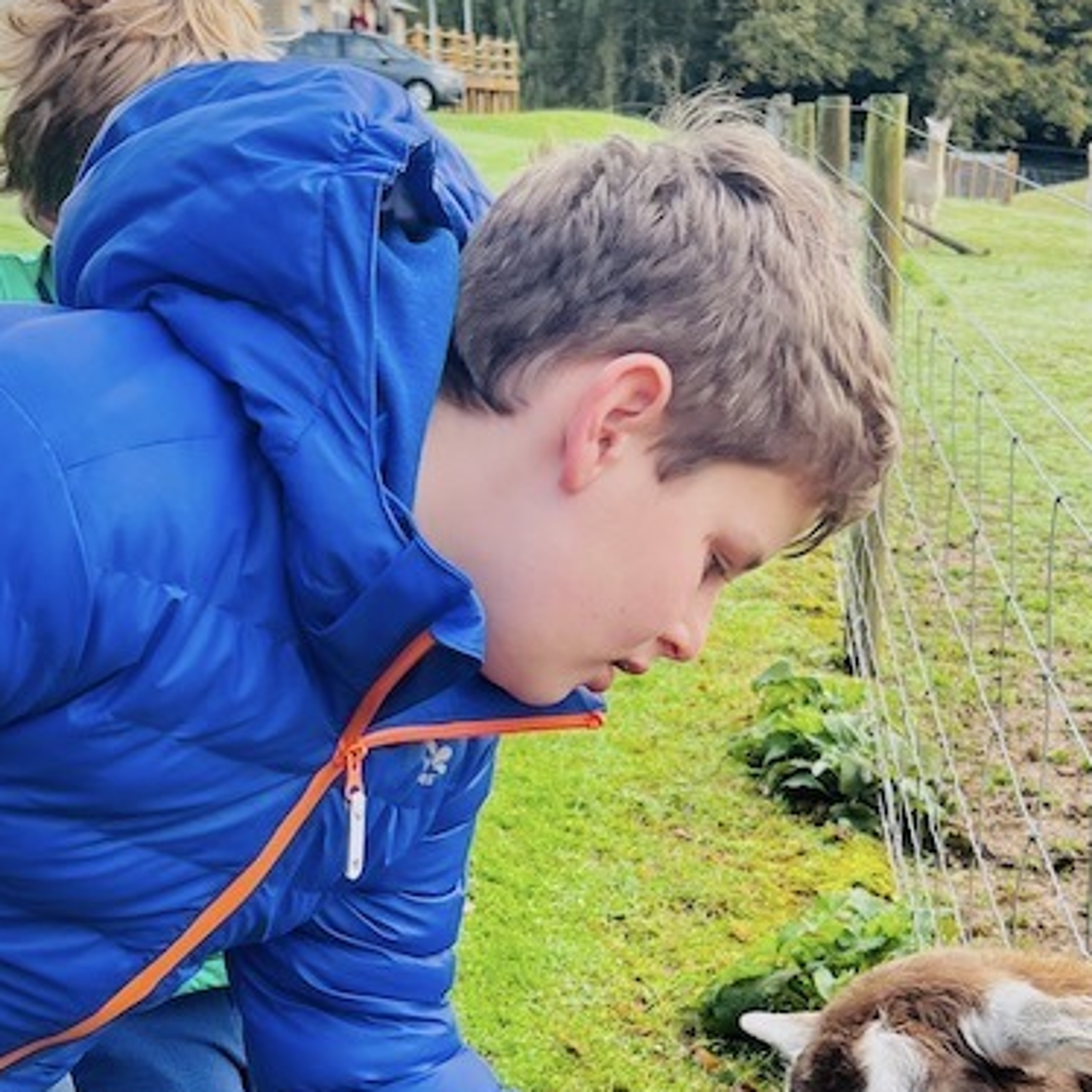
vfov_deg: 27.0
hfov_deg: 27.3
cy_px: 809
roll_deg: +1.3
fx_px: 2248
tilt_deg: -16.7
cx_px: 488
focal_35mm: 63
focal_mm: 5.7
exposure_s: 1/175
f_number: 1.5
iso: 50
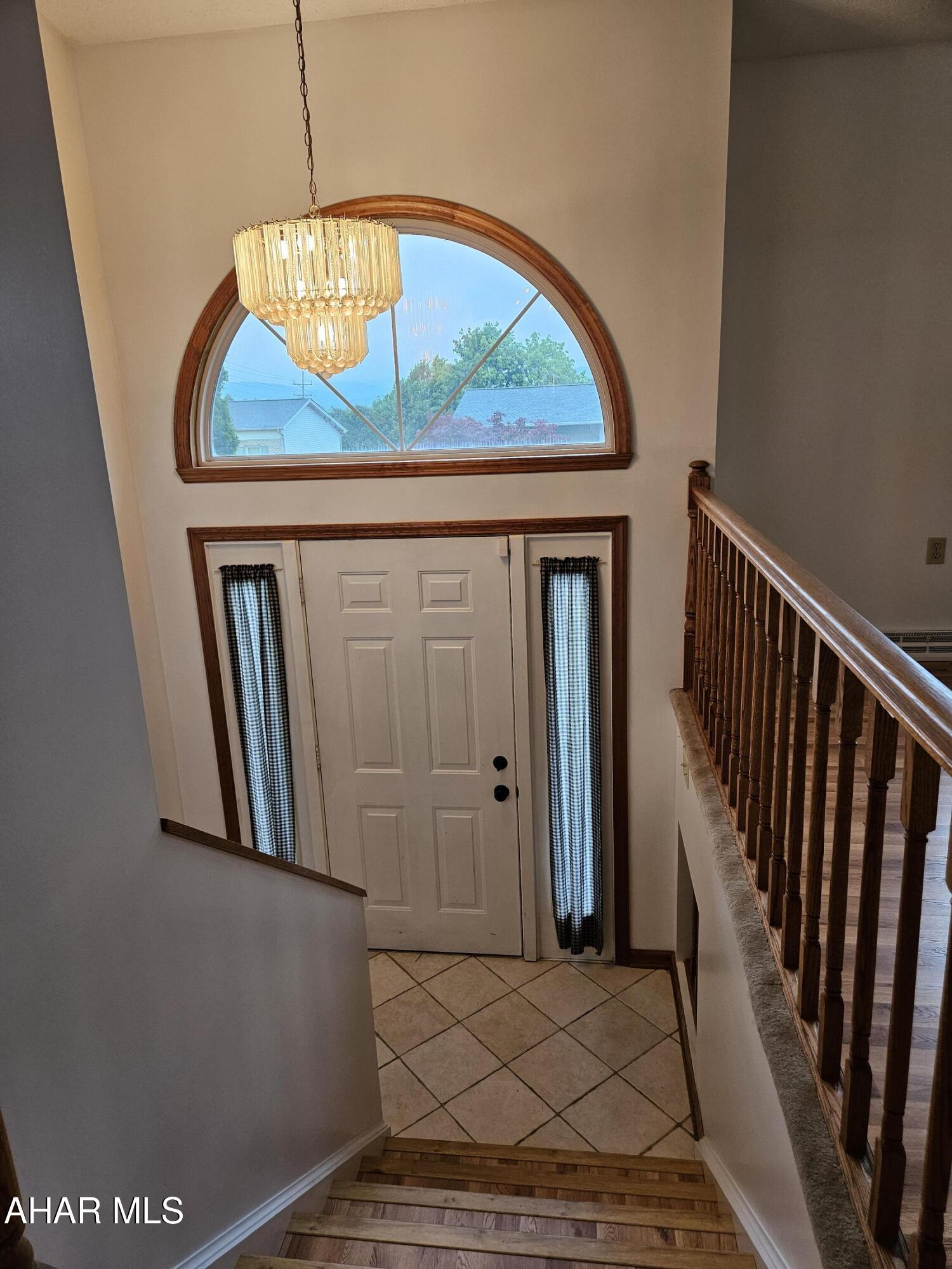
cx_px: 476
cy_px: 634
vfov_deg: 73.9
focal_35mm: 23
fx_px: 843
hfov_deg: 58.9
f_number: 1.8
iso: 160
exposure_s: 1/120
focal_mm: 5.4
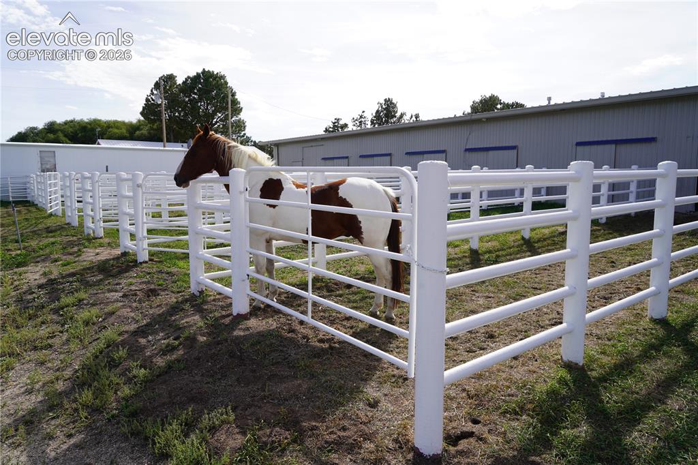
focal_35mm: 24
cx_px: 349
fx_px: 465
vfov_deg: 53.1
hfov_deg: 73.8
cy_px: 232
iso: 100
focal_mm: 24
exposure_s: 1/125
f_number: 9
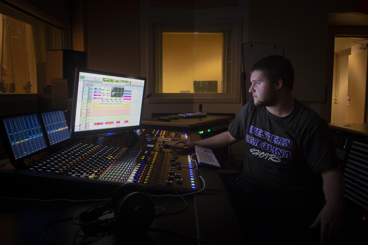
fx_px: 276
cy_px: 122
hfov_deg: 67.4
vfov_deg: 47.9
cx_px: 184
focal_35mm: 27
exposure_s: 1/13
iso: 1000
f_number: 4.5
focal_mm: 27
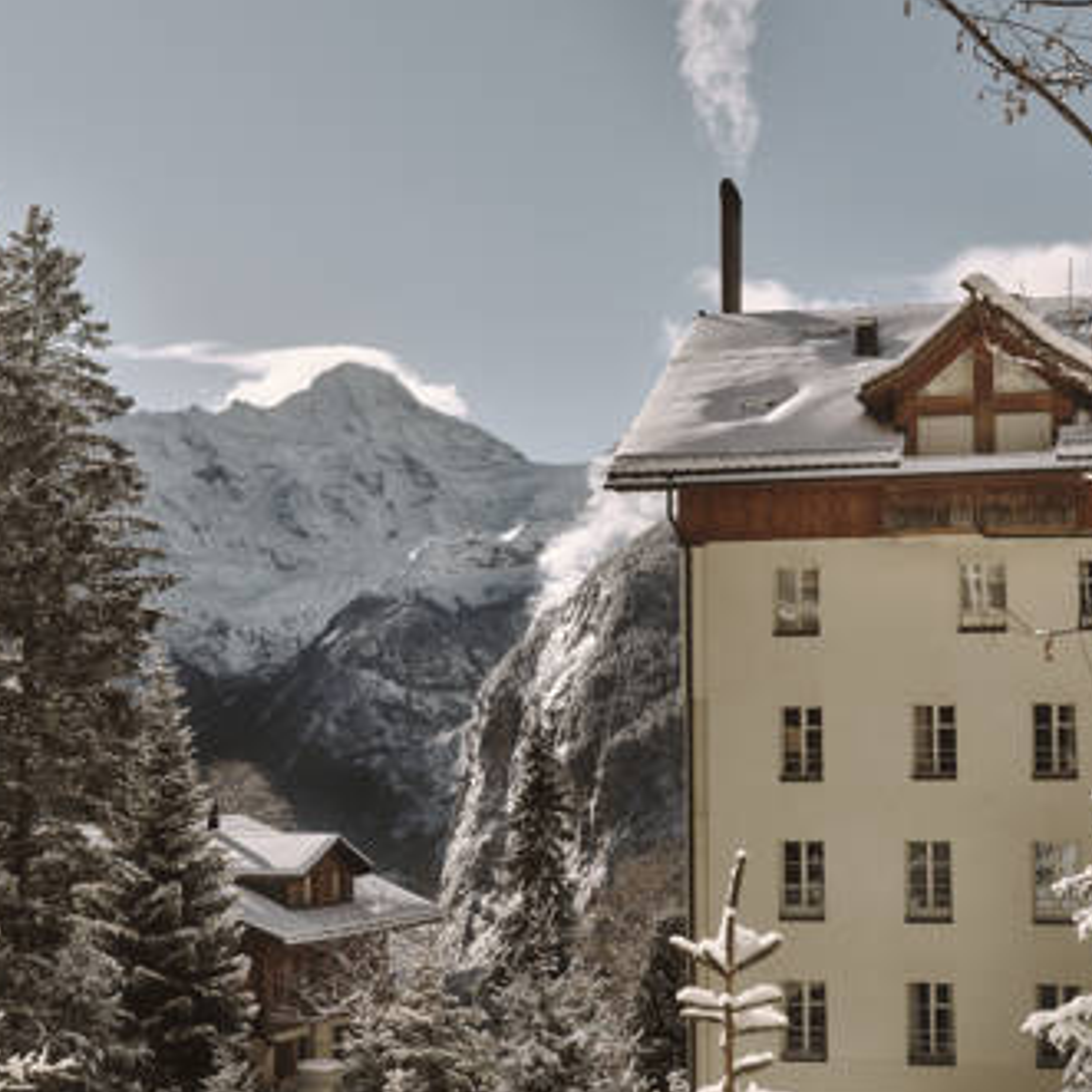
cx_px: 561
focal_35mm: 64
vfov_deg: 26.9
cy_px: 582
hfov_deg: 26.9
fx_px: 2284
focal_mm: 56.5
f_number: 9
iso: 500
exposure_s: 1/640
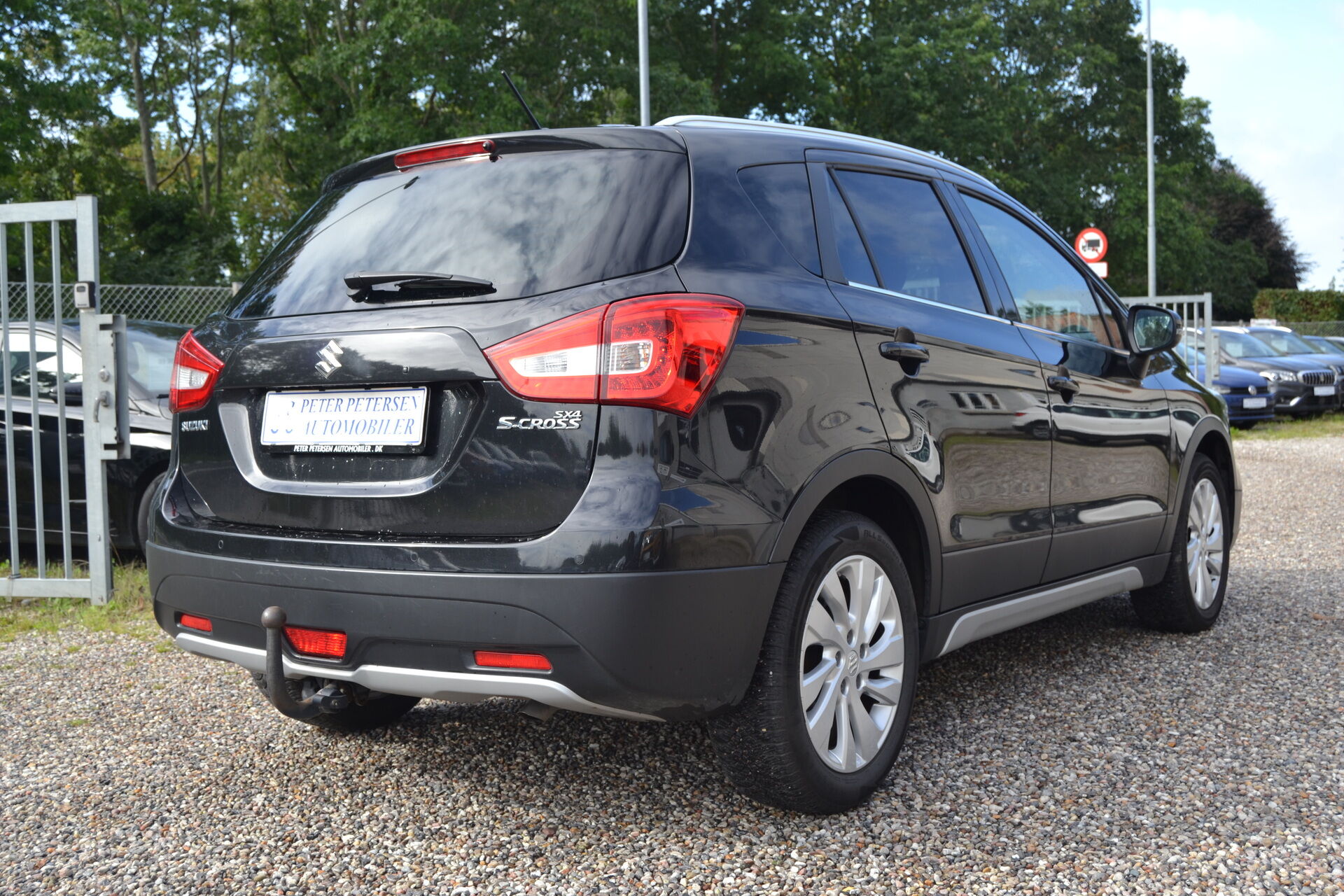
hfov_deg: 49.6
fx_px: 1456
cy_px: 448
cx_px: 672
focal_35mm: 39
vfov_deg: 34.2
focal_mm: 26
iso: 100
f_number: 6.3
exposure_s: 1/160
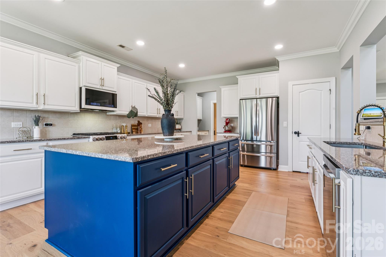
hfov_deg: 95.0
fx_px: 177
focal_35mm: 16
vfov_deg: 72.0
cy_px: 128
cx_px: 193
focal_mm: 16.5
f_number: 13
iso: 200
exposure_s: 1/3.33
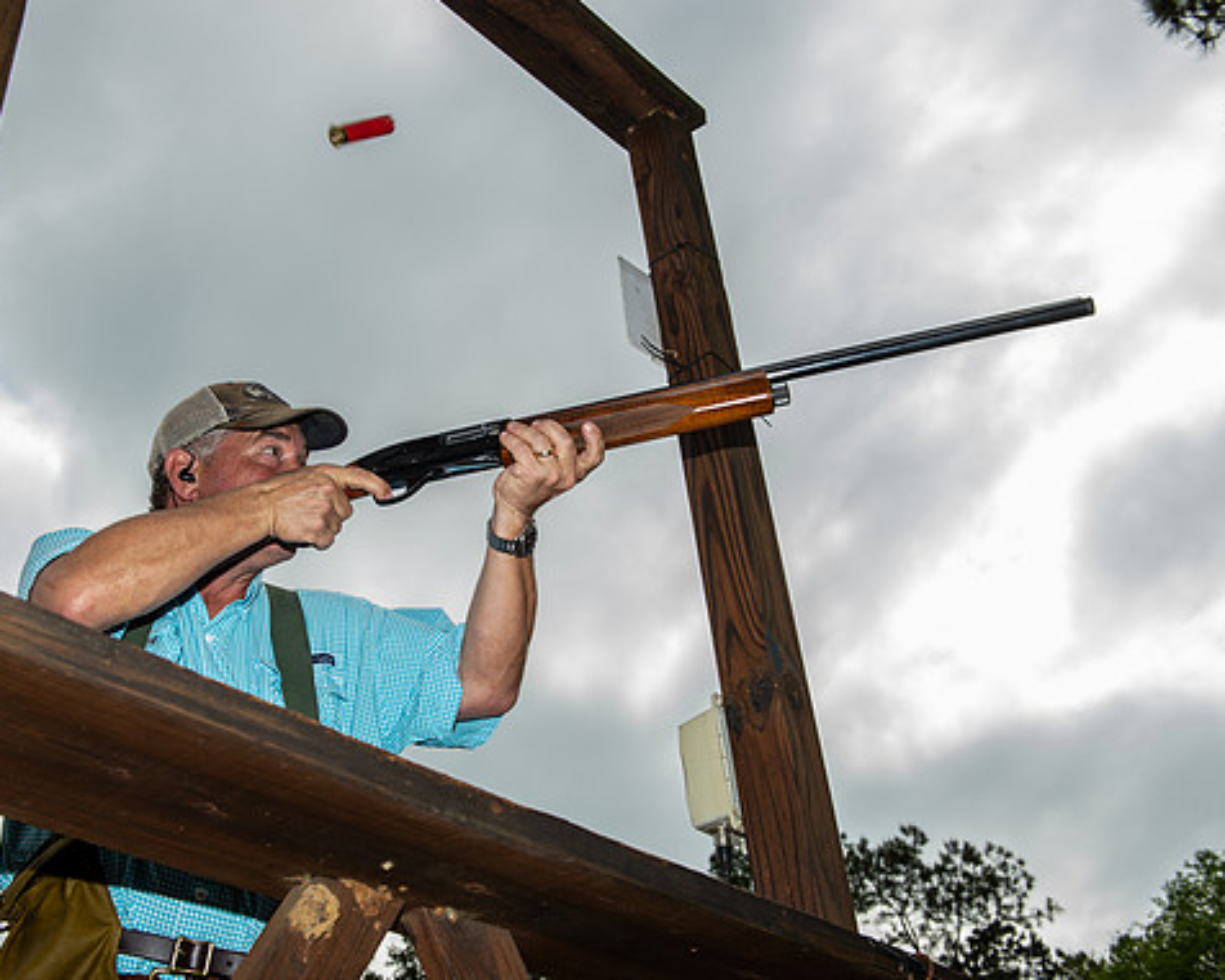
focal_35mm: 40
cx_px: 522
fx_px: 1451
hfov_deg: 45.7
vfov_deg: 37.3
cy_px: 489
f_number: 8
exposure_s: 1/250
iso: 125
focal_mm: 35
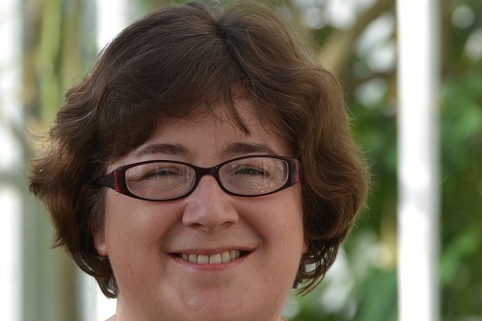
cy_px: 232
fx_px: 5460
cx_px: 183
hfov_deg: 5.1
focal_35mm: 408
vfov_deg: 3.4
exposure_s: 1/500
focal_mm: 145
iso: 180
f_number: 5.6
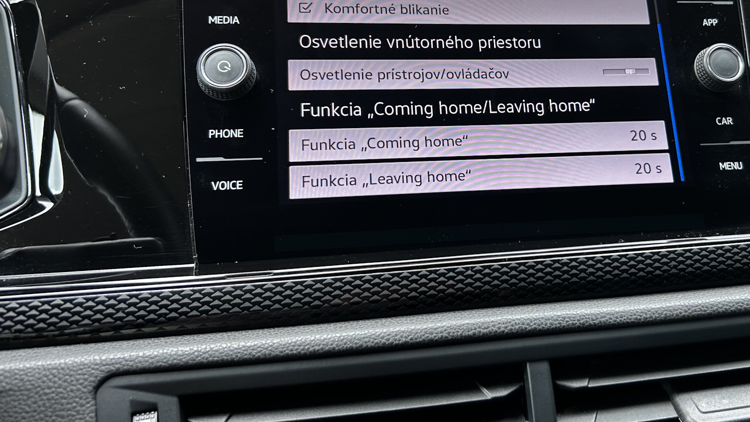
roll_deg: -0.4
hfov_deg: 50.5
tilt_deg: -4.8
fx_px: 776
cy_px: 138
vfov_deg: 30.2
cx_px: 509
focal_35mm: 39
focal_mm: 5.7
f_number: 1.5
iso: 40
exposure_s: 1/102
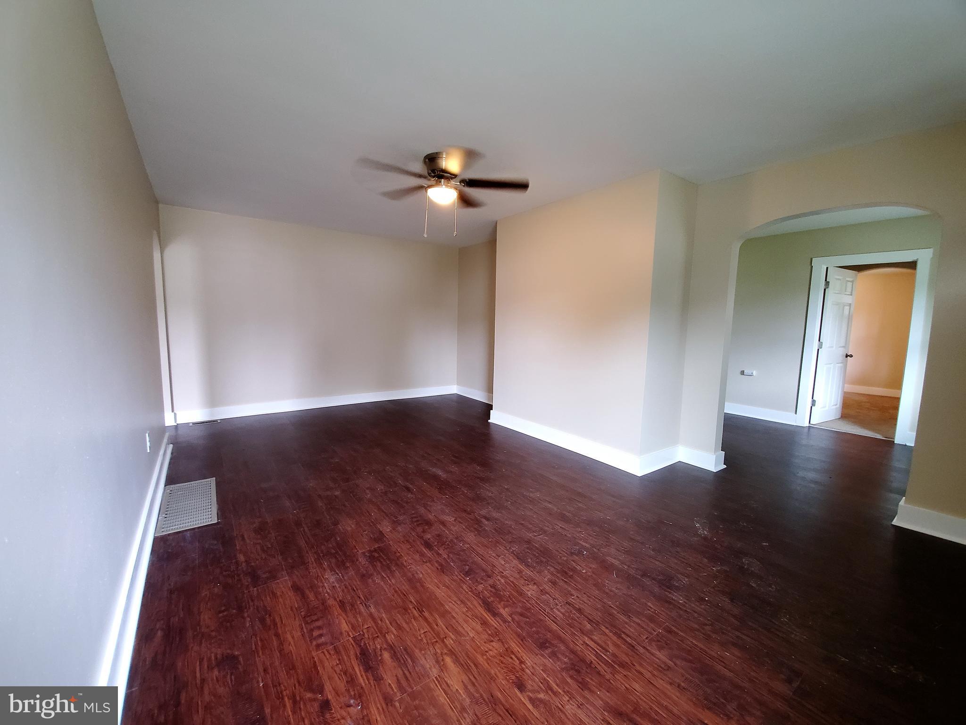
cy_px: 362
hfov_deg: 106.2
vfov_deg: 89.9
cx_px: 483
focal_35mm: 13
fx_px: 363
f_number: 2.2
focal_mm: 1.8
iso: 500
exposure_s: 1/40
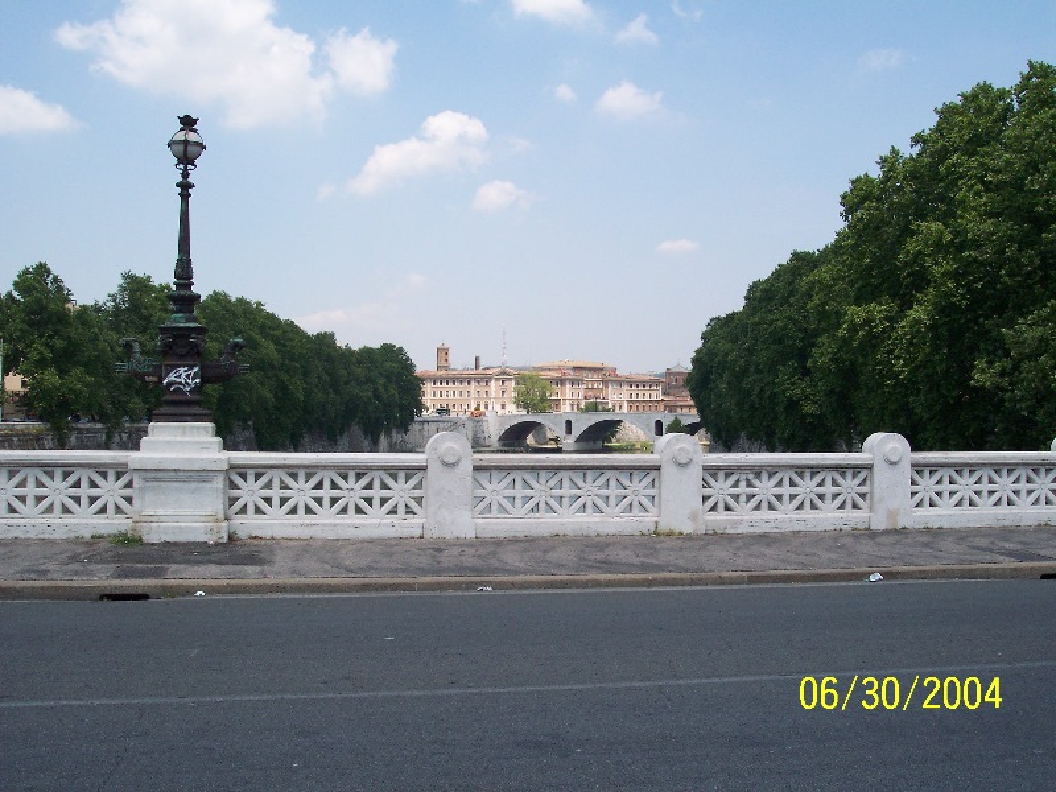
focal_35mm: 38
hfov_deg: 49.0
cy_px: 396
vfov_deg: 37.7
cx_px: 528
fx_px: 1159
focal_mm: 8
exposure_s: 1/700
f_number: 4.8
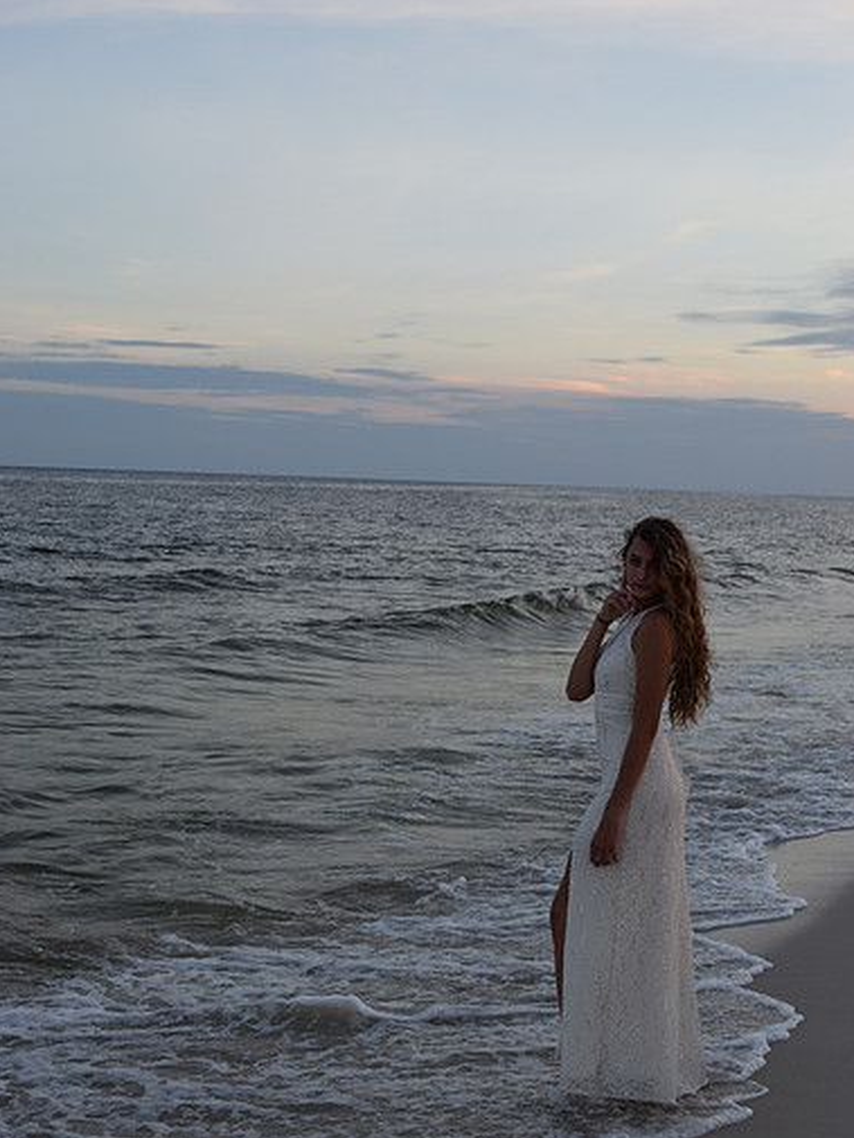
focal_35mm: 53
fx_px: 1743
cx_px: 432
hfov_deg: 27.5
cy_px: 633
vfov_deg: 36.1
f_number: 6.3
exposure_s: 1/160
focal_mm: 32
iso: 400
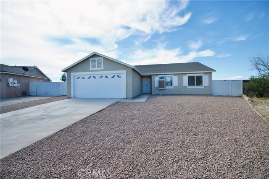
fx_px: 105
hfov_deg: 104.2
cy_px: 90
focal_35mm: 14
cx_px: 134
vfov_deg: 81.2
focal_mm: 14
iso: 64
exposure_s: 1/320
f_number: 4
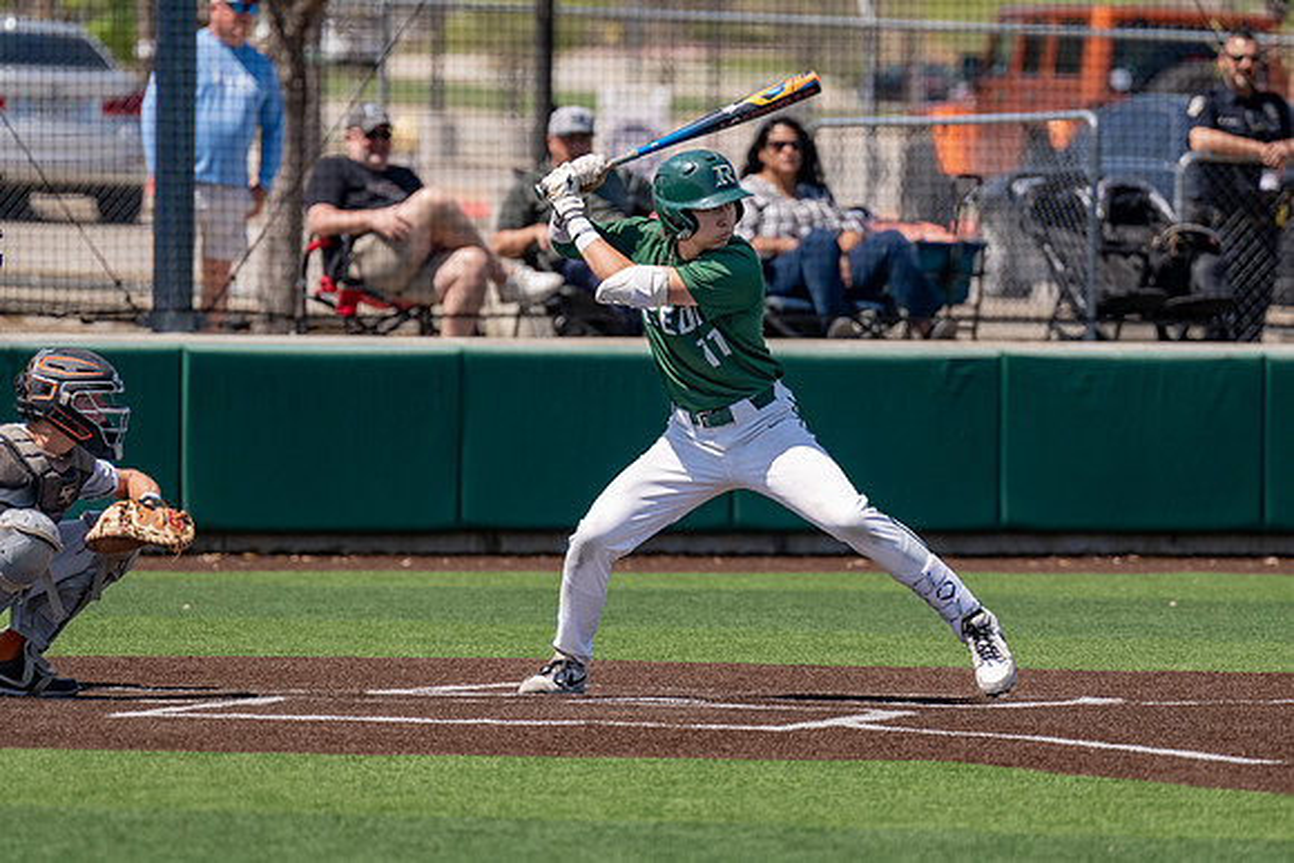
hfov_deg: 5.5
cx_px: 711
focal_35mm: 377
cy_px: 473
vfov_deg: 3.7
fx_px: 13541
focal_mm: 280
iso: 320
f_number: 4
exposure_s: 1/3200
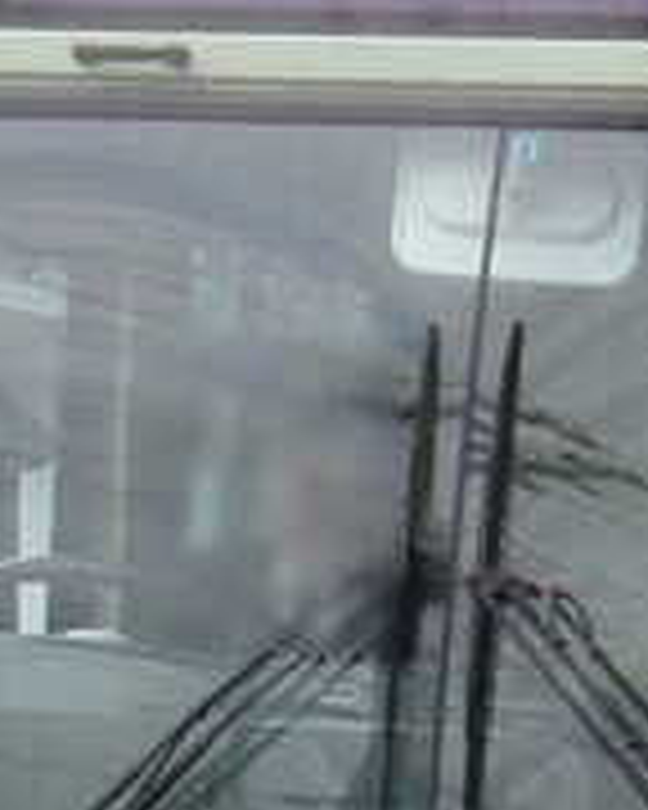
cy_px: 652
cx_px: 1184
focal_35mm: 256
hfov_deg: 5.9
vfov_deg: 7.5
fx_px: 6137
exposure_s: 1/60
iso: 100
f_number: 4.5
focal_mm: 10.4
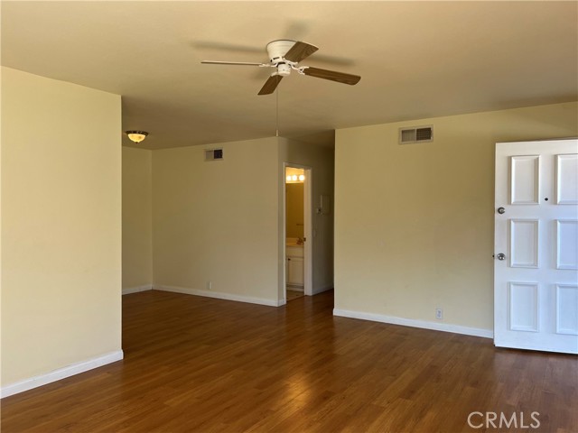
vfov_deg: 53.1
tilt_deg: -0.6
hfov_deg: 67.3
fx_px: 434
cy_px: 216
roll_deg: -0.2
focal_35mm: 26
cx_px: 289
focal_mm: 5.7
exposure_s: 1/220
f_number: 1.5
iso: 40
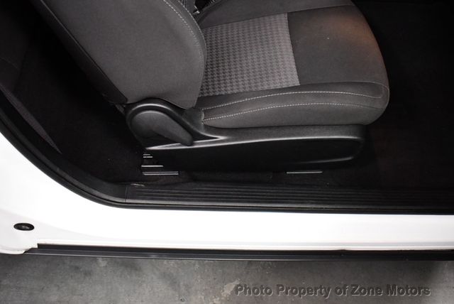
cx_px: 227
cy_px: 152
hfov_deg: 53.1
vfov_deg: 36.9
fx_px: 454
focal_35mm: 36
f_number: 3.5
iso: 3200
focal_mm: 18
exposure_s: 1/125
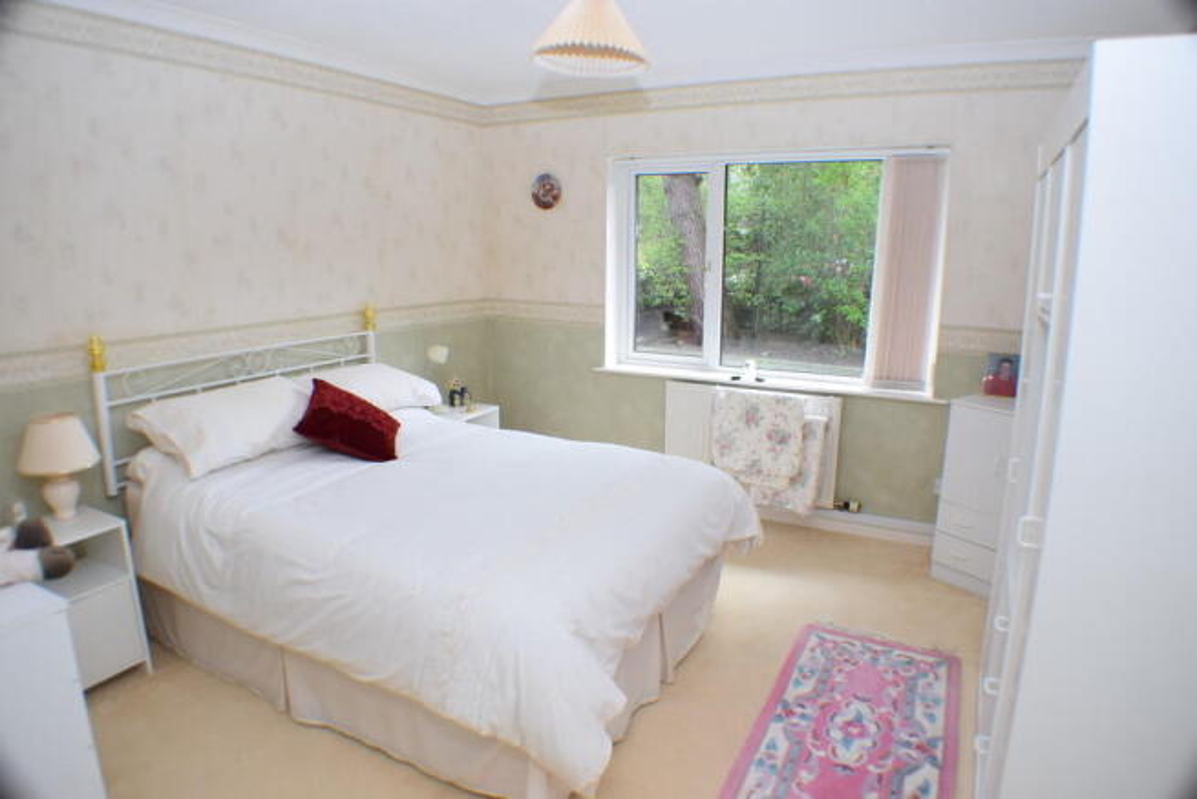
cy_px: 400
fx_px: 898
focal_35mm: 27
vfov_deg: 48.0
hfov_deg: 67.4
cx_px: 598
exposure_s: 1/100
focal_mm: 18
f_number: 5
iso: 400
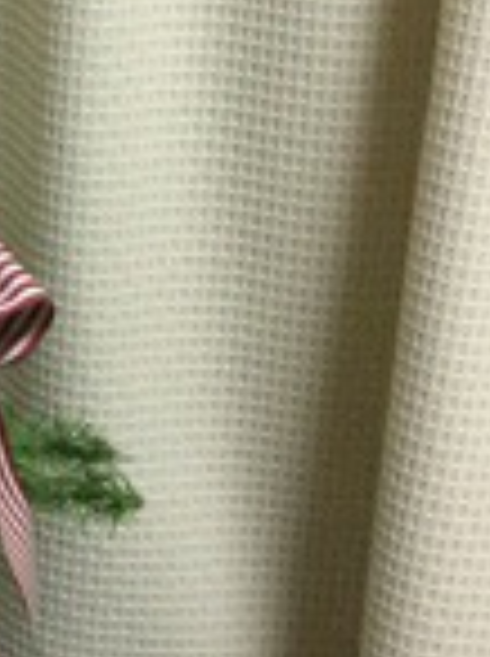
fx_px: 2574
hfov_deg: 10.0
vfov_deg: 14.5
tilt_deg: -20.1
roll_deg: -0.3
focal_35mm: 136
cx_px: -499
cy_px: 306
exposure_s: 1/30
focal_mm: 3.3
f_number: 2.4
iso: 200
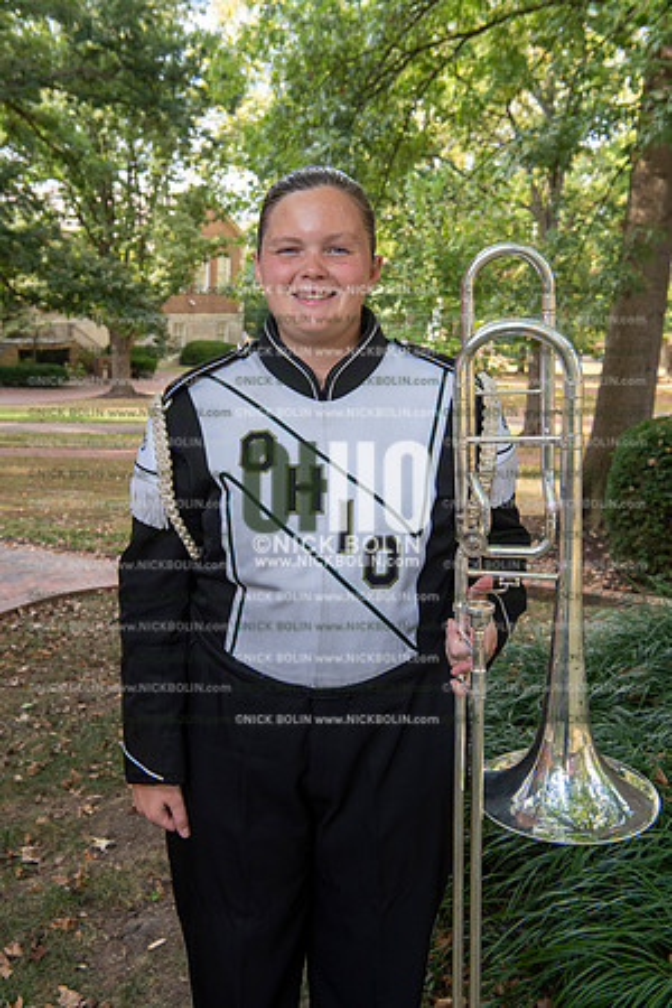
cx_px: 336
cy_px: 504
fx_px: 1064
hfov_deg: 35.1
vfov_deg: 50.7
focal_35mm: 38
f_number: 8
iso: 500
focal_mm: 38
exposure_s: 1/100
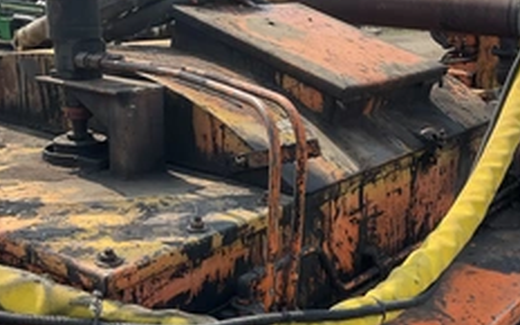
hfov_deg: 38.0
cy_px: 157
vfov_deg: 24.4
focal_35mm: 53
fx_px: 751
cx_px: 323
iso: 25
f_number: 1.8
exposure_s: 1/606
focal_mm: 3
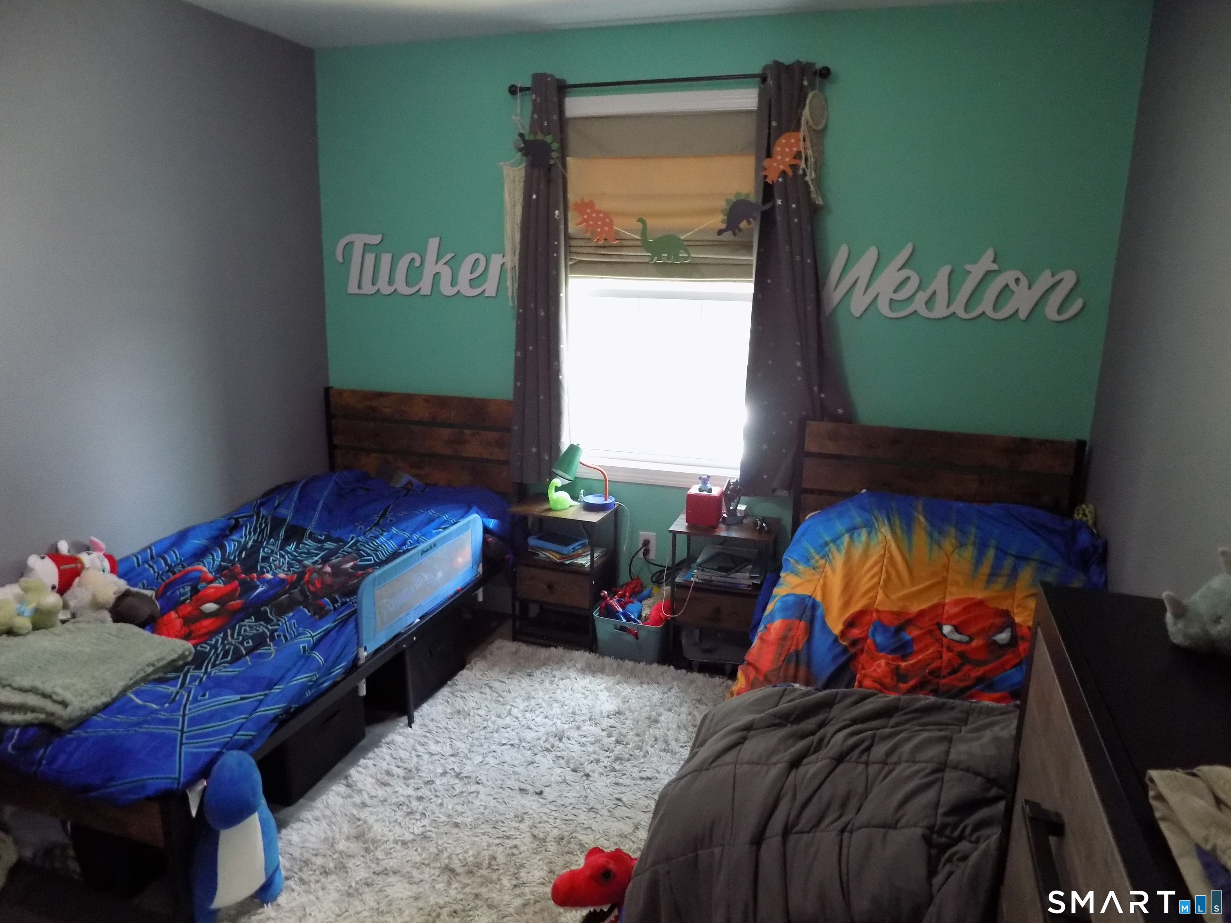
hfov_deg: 73.9
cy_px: 462
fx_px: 818
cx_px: 616
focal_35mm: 23
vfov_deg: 58.9
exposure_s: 1/15
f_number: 3.1
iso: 400
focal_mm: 4
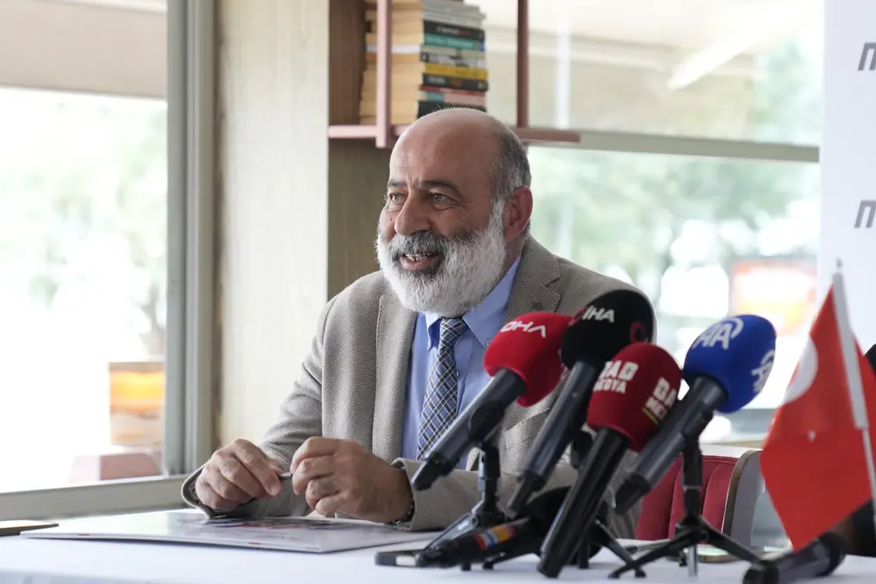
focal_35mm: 122
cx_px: 490
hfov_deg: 16.8
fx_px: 2969
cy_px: 326
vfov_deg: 11.2
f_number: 2.8
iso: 500
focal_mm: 67
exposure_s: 1/250
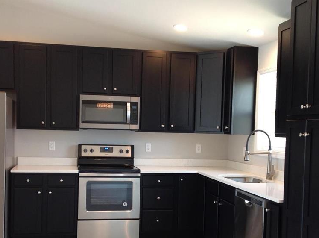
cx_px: 141
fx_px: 441
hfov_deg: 39.7
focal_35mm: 48
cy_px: 148
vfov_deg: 30.0
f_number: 2.4
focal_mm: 4.28
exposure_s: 1/15
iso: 64
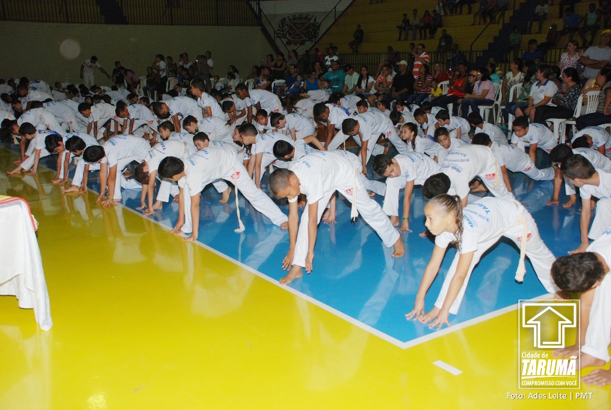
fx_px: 663
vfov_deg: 34.3
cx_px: 306
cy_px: 205
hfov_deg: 49.5
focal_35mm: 39
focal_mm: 26
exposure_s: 1/60
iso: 200
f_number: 4
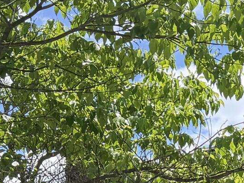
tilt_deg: +3.7
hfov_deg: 13.7
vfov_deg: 9.9
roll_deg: +0.6
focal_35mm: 136
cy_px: 404
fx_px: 959
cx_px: 363
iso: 100
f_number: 1.78
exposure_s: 1/2525
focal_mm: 6.76
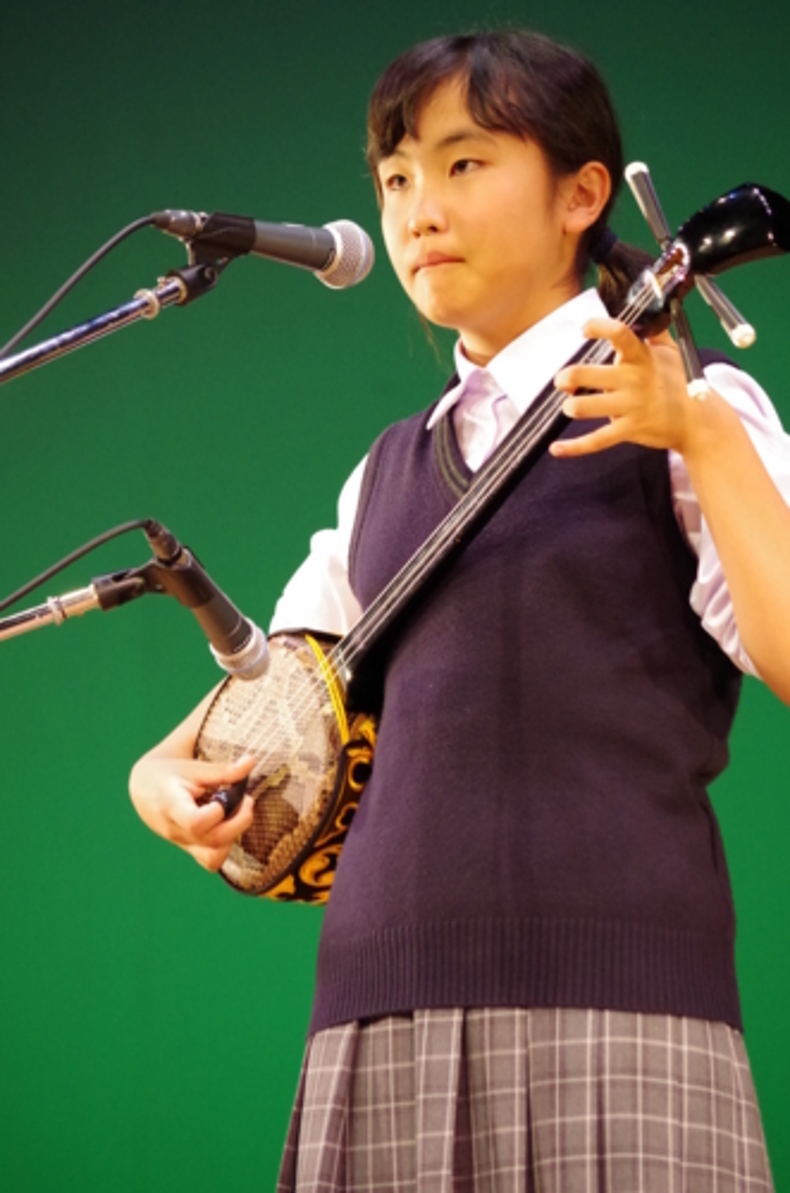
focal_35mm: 225
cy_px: 596
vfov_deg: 9.2
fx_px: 7442
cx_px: 395
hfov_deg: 6.1
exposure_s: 1/200
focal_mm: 150
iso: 3200
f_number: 5.6
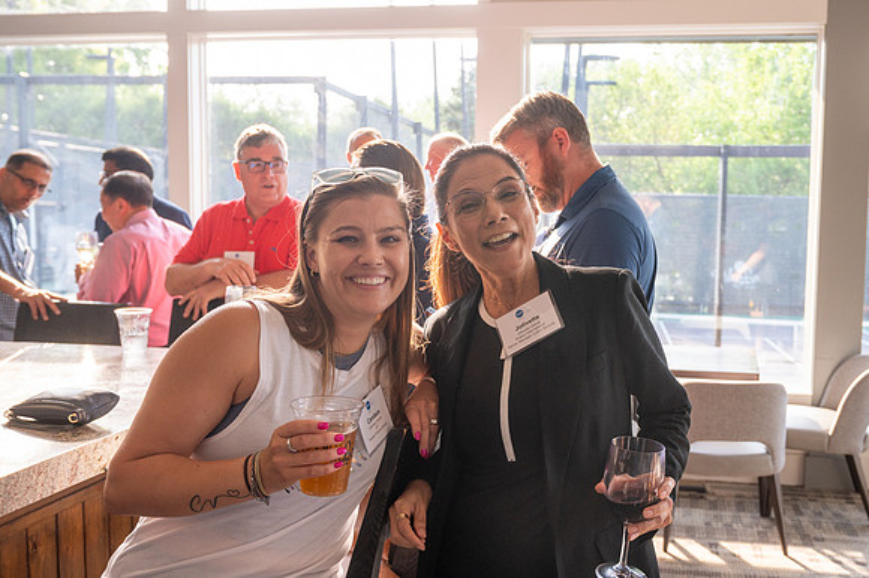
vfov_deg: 35.8
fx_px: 895
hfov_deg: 51.2
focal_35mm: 37
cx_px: 547
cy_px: 289
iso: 640
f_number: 4.5
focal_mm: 29.5
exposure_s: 1/200
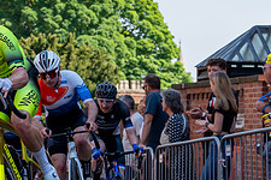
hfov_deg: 13.2
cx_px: -11
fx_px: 1152
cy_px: 123
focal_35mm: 153
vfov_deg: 9.0
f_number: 4
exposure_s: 1/800
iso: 160
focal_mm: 45
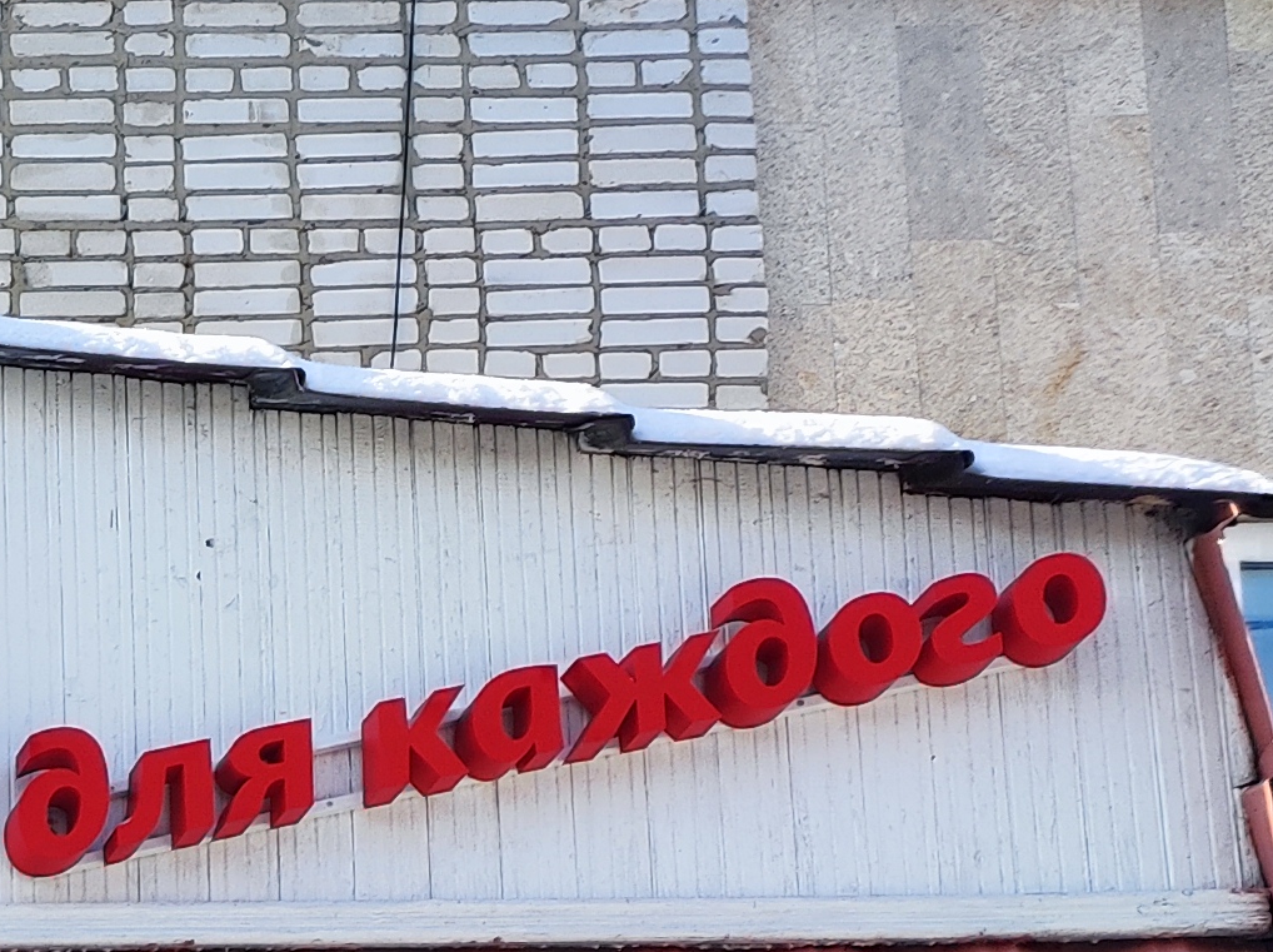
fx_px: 4187
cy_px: 2114
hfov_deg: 14.1
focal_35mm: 114
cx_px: -1398
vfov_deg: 11.3
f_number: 1.79
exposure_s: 1/185
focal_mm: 4.7
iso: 50
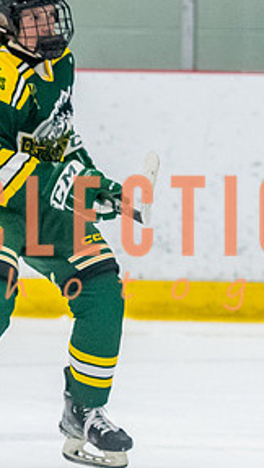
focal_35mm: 522
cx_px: 34
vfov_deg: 4.1
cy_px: 248
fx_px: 6479
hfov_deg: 2.3
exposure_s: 1/800
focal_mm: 116
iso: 4000
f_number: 2.8
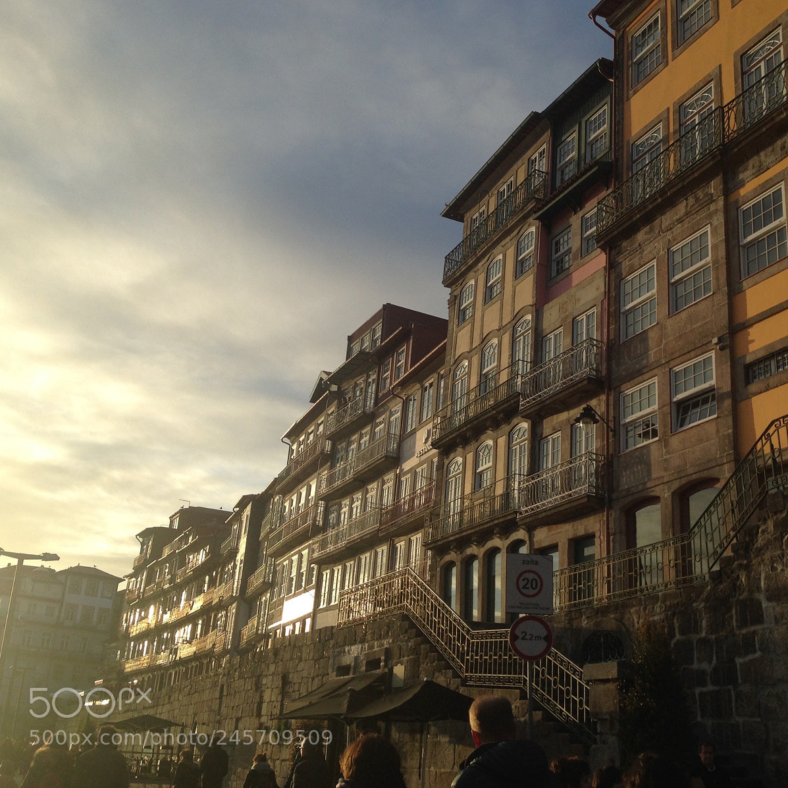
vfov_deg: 42.8
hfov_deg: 42.4
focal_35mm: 39
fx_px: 1004
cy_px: 394
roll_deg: -2.0
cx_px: 515
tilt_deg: +20.7
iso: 50
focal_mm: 4.12
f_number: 2.4
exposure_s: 1/1232
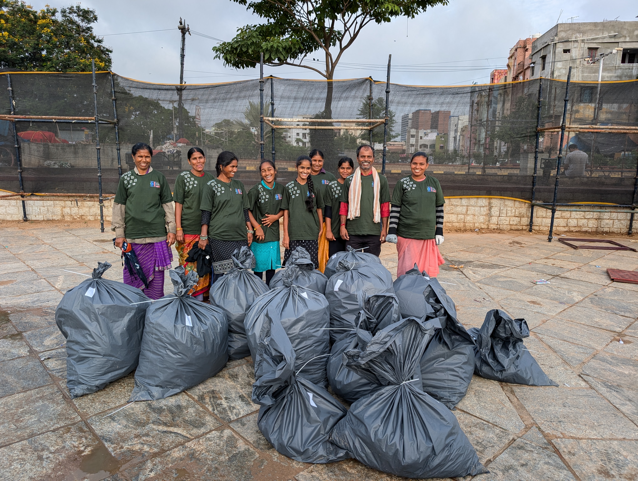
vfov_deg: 56.9
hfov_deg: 71.5
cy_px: 240
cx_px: 319
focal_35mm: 24
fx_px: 443
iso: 21
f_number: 1.68
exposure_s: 1/371
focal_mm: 6.9
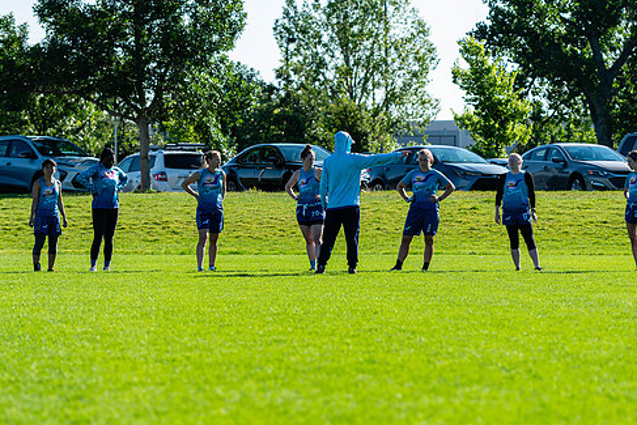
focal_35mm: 200
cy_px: 236
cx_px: 374
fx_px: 3540
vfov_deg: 6.9
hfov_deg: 10.3
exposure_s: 1/800
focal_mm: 112
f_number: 3.2
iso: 100
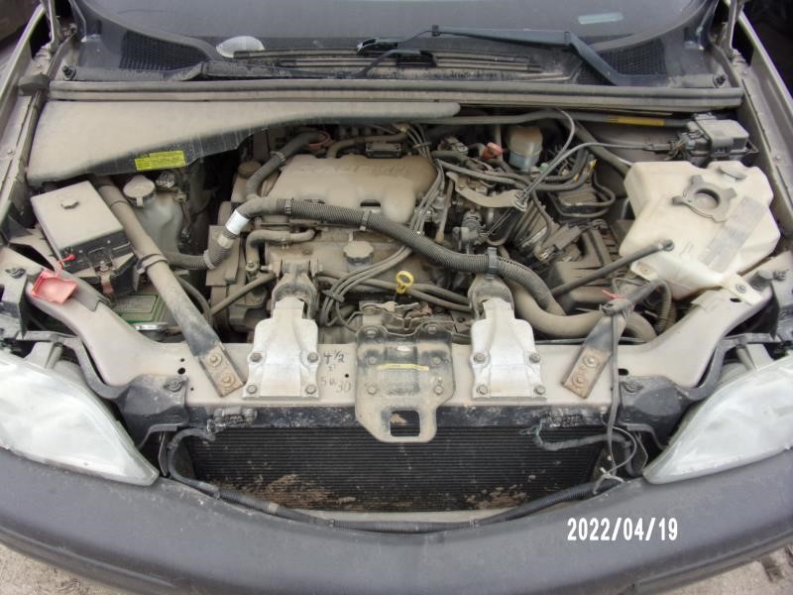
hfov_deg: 71.6
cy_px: 298
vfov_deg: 56.8
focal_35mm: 24
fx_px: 550
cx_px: 396
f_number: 3.3
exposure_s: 1/240
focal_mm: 4.3
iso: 80
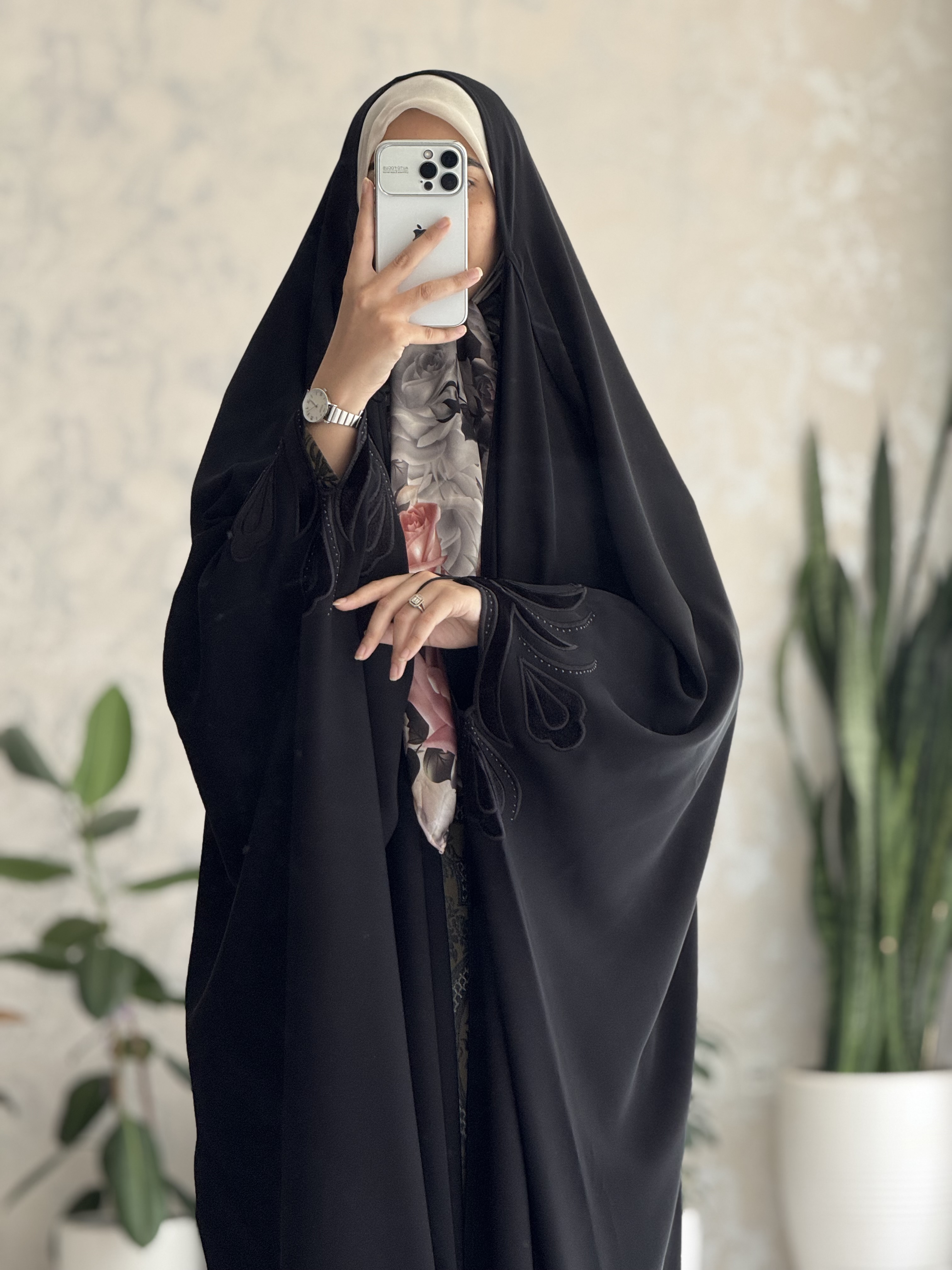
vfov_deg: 16.4
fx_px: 4400
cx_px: 476
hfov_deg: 12.3
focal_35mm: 120
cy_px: 635
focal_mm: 15.66
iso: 80
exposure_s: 1/99
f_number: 2.8
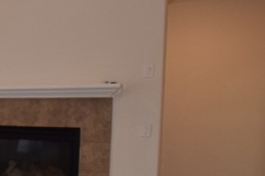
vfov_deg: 21.2
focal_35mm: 63
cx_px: -176
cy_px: 143
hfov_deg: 22.8
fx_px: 463
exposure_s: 1/100
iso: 800
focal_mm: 10
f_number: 5
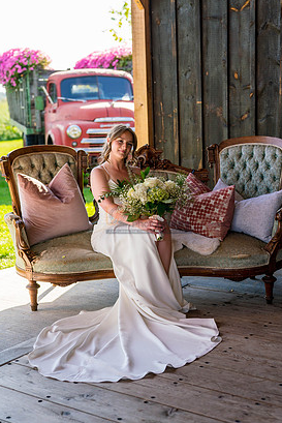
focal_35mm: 55
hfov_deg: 24.6
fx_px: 646
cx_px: 150
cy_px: 218
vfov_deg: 36.2
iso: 400
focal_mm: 50
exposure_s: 1/1000
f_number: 2.5
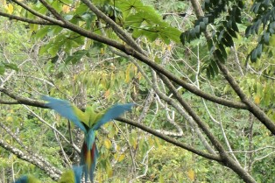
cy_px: 89
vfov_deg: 3.1
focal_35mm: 448
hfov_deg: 4.6
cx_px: 115
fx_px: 3420
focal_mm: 64.5
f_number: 6
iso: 640
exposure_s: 1/125
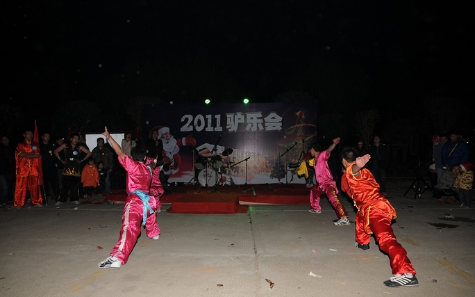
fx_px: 324
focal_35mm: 25
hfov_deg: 72.6
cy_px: 150
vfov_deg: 49.2
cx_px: 233
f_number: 5.6
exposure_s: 1/100
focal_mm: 16
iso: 200
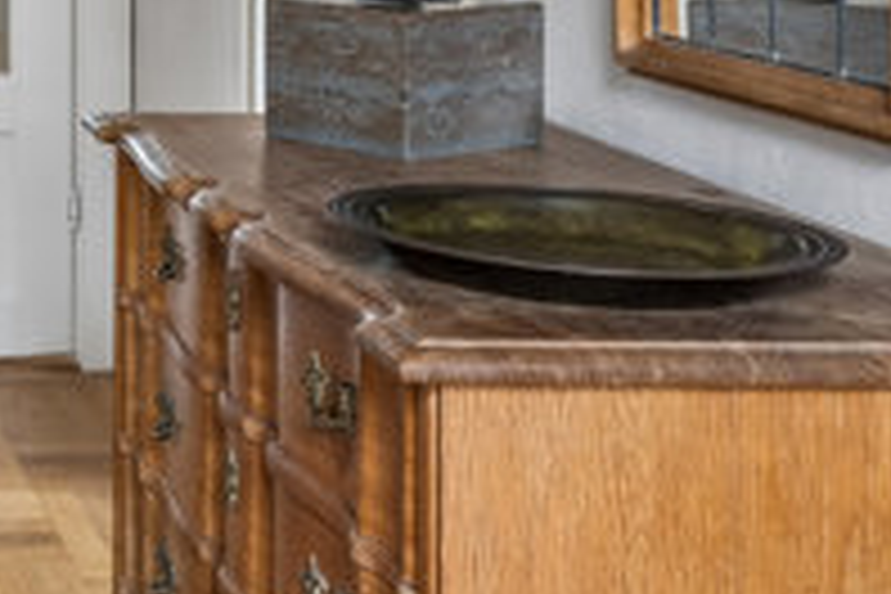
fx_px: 2253
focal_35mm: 91
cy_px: -209
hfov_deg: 19.9
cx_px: -364
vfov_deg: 14.3
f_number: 8
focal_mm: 15
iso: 200
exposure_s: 1/2
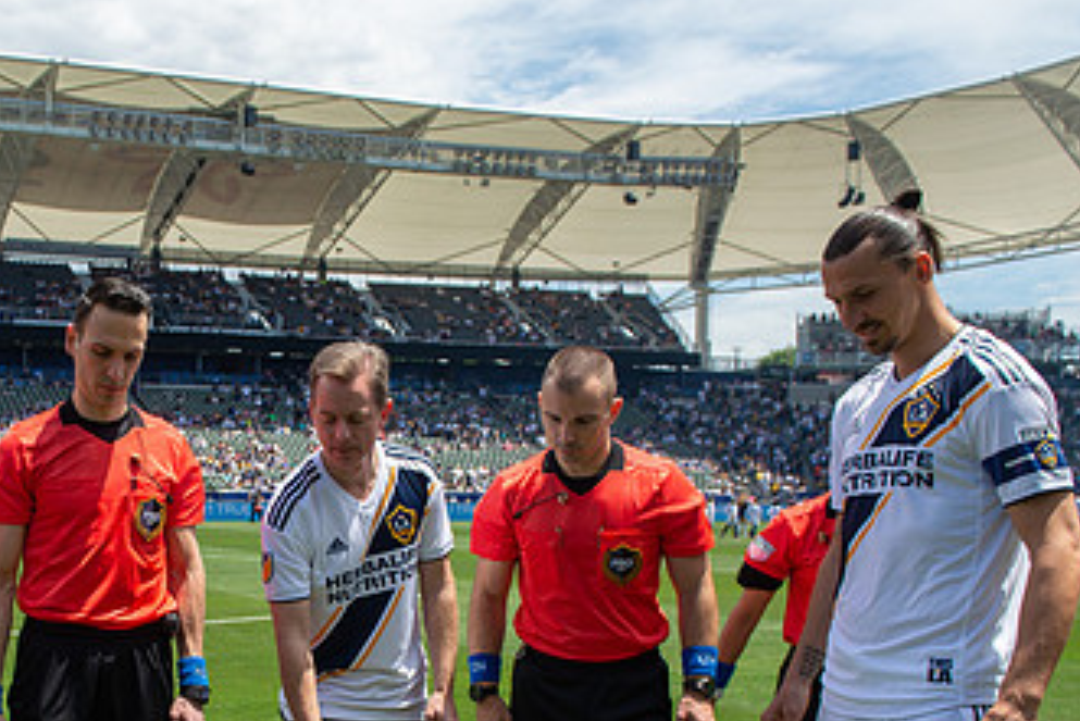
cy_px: 599
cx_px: 235
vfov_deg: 31.0
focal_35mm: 42
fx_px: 1260
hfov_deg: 44.4
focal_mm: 24
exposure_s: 1/1000
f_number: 5.6
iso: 200
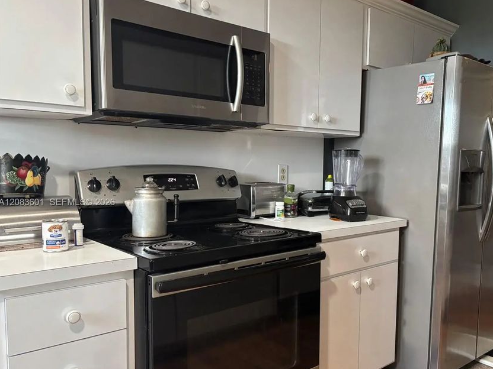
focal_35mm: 32
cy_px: 203
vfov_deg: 44.1
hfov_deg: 56.3
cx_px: 300
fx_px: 456
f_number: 1.6
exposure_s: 1/60
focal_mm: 5.96
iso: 400
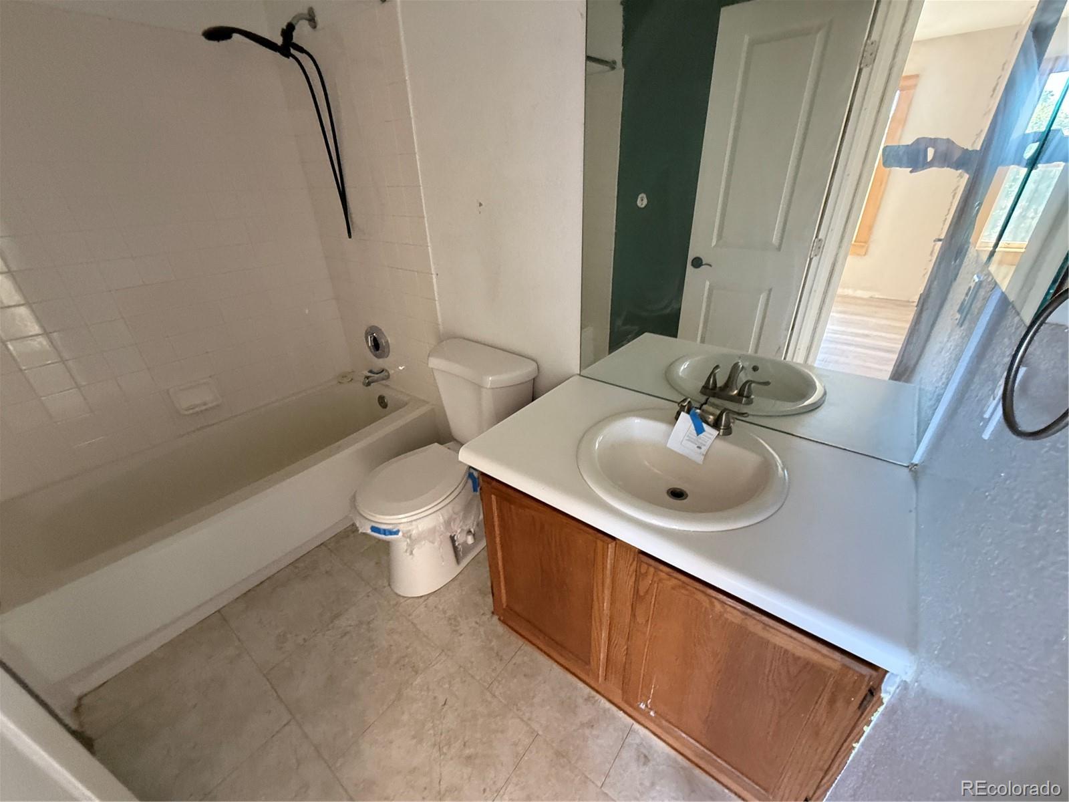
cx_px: 534
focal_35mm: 14
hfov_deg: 102.1
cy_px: 401
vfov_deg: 85.7
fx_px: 432
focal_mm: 2.22
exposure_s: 1/60
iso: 500
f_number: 2.2
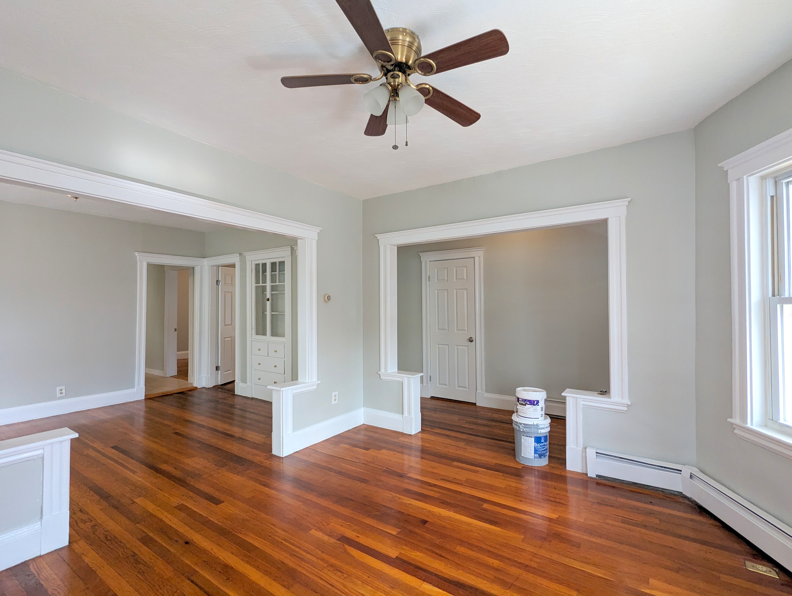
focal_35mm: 16
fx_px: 367
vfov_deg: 78.2
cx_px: 396
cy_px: 298
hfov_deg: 94.4
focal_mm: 2.35
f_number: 2.2
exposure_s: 1/49.9
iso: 51
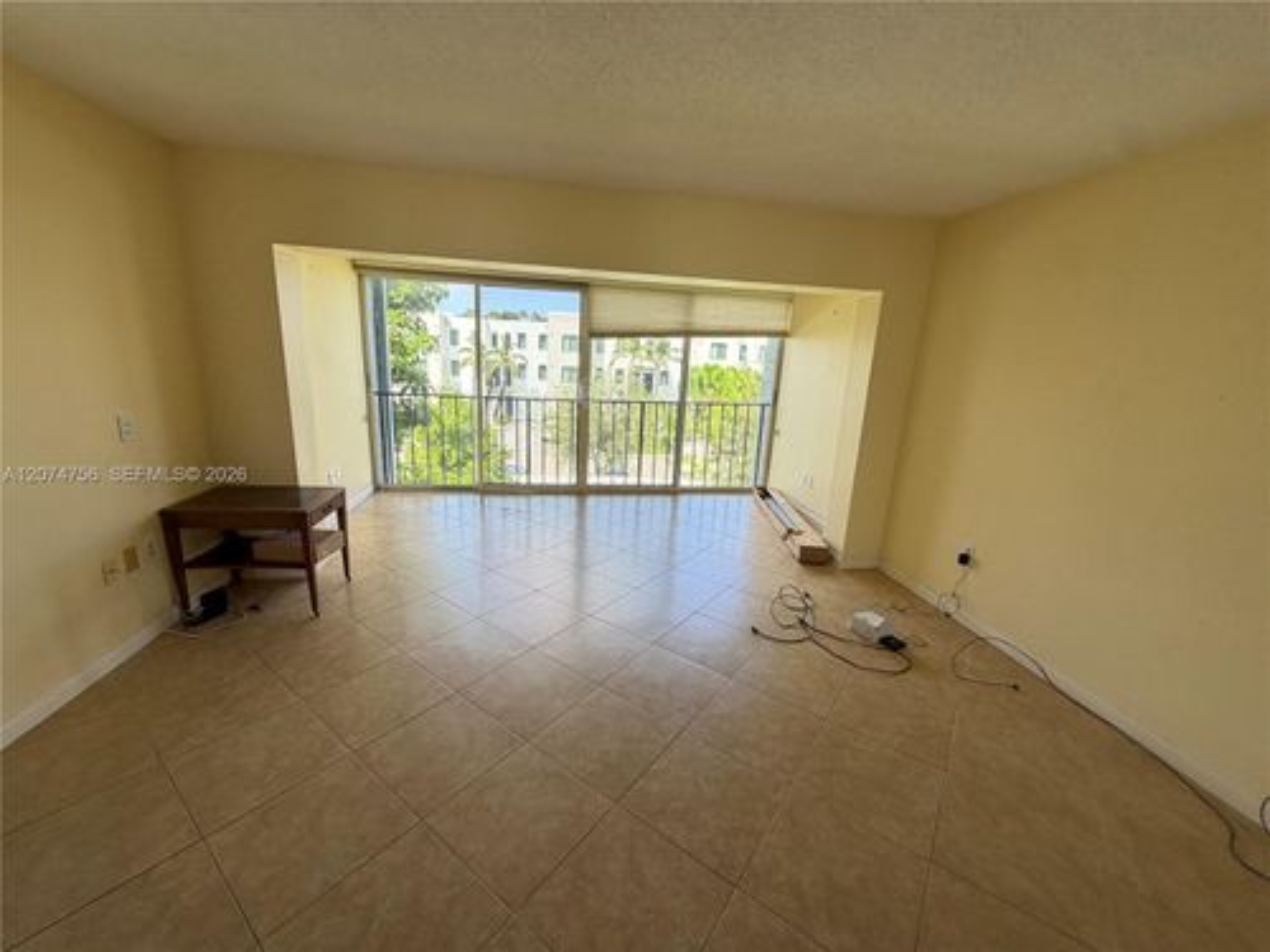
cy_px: 476
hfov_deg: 102.1
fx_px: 514
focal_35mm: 14
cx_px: 635
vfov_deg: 85.7
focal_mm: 2.22
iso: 64
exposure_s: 1/121
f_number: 2.2
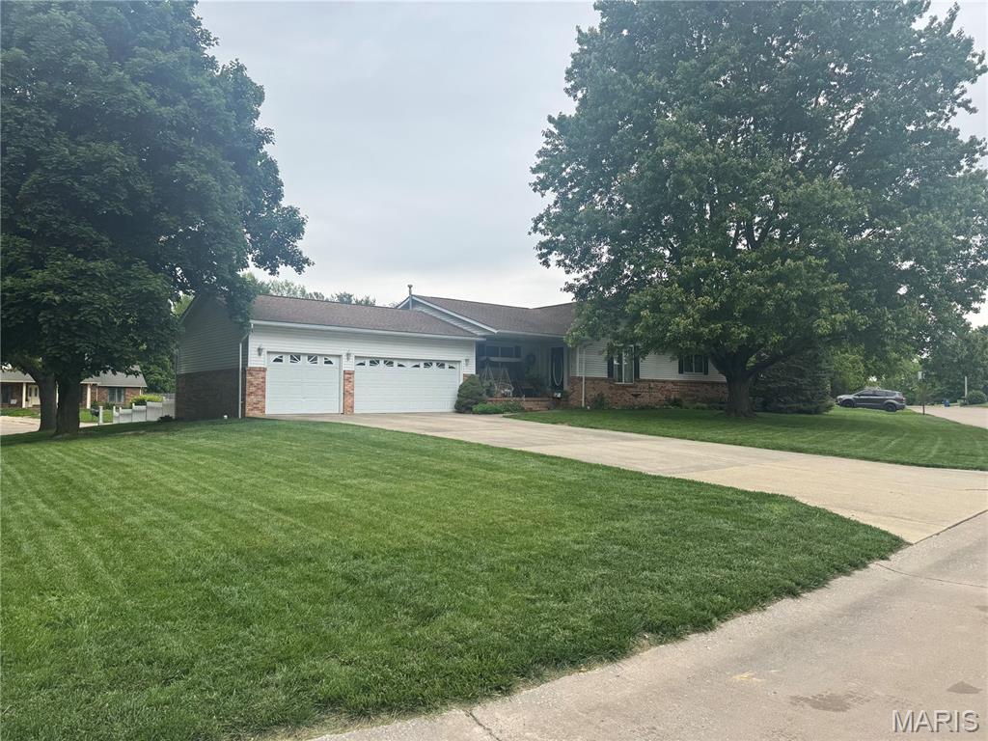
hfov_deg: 71.6
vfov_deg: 56.8
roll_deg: -0.4
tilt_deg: +1.3
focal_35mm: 24
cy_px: 370
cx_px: 494
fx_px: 685
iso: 80
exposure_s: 1/1597
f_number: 1.78
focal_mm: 6.76
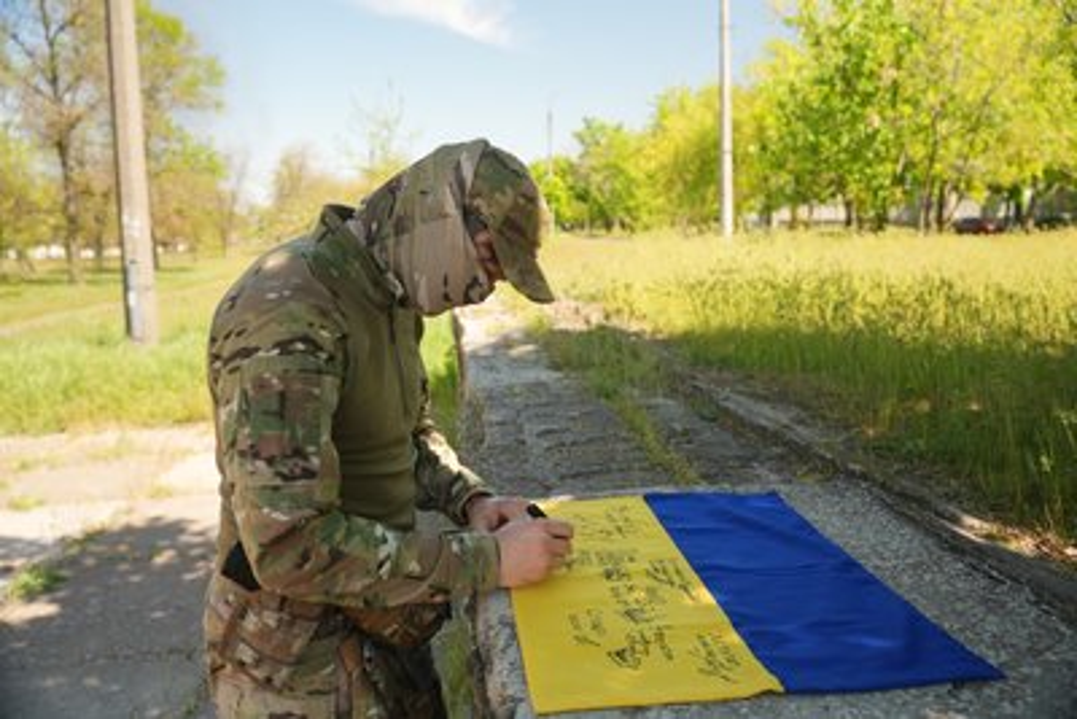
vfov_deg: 46.4
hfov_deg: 65.5
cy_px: 360
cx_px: 538
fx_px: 838
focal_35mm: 28
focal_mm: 28
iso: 320
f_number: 4
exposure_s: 1/160
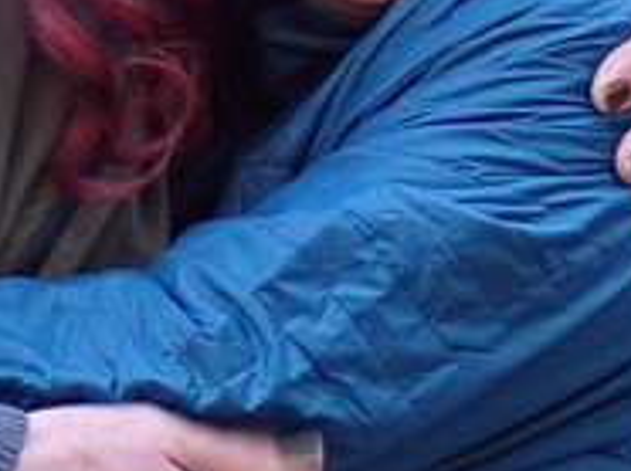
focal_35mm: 259
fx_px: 4715
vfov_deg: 5.6
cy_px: -359
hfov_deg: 7.6
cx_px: -31
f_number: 3.1
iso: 320
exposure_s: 1/50
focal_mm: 8.4
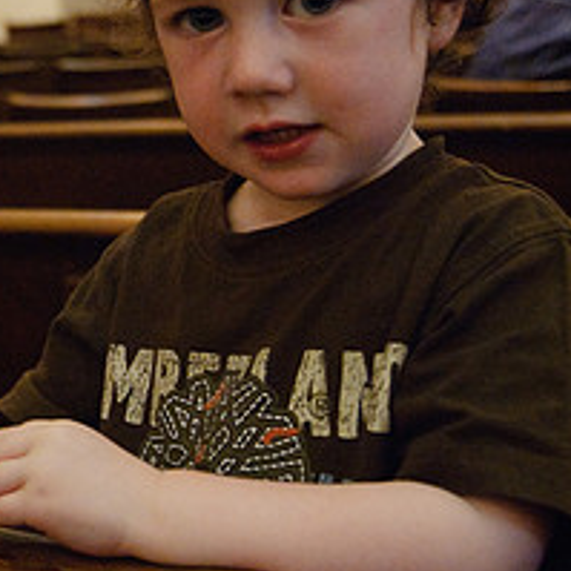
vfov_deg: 21.1
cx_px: -152
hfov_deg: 19.6
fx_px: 1530
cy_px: 221
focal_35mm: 82
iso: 1250
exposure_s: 1/40
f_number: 2.8
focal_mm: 22
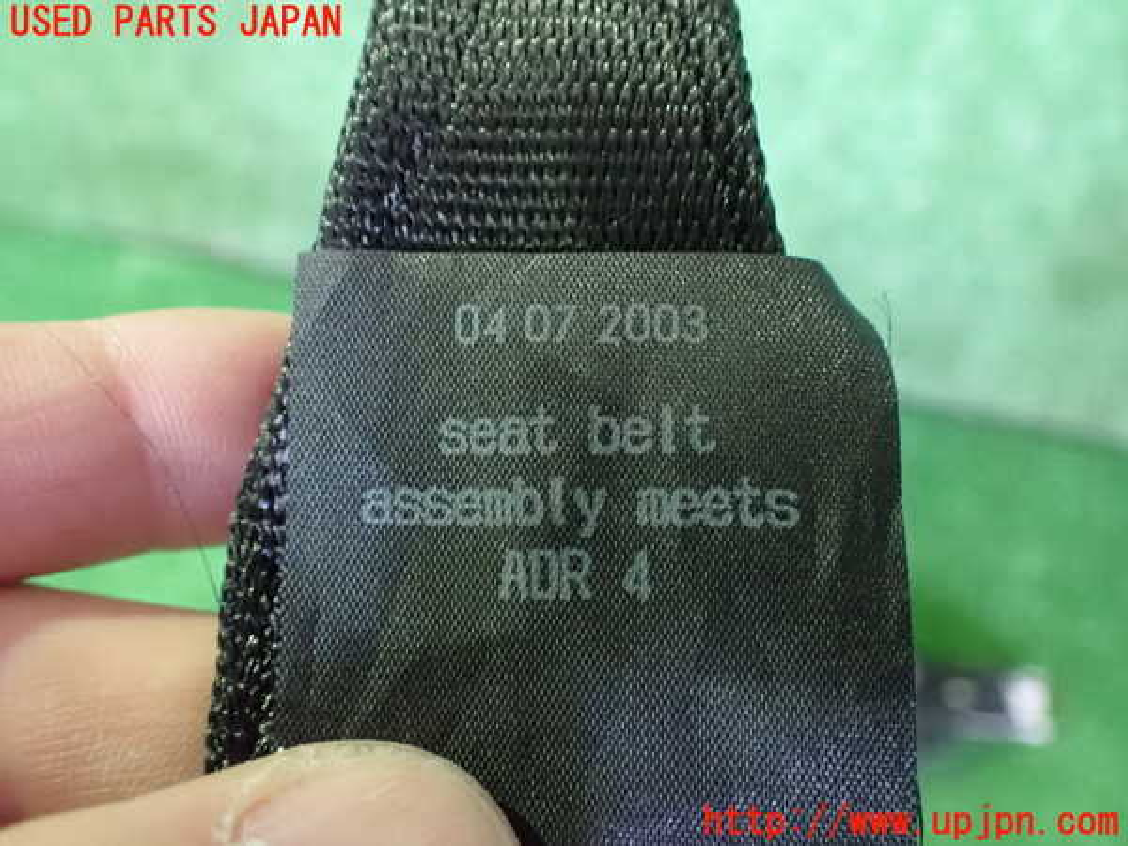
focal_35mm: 30
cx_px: 564
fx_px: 978
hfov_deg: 60.0
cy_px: 423
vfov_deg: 46.8
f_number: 2.3
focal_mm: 5.4
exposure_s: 1/30
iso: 1600
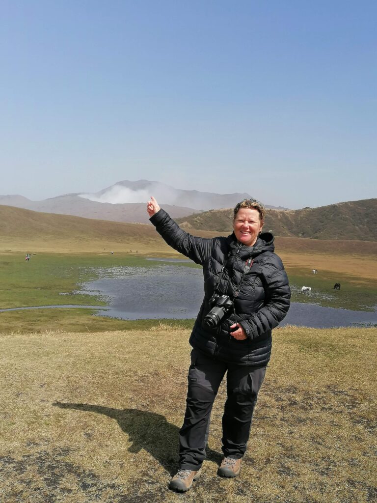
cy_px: 252
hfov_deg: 39.7
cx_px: 188
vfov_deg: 51.4
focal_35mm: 36
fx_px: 523
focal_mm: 4.75
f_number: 1.8
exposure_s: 1/1848
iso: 50
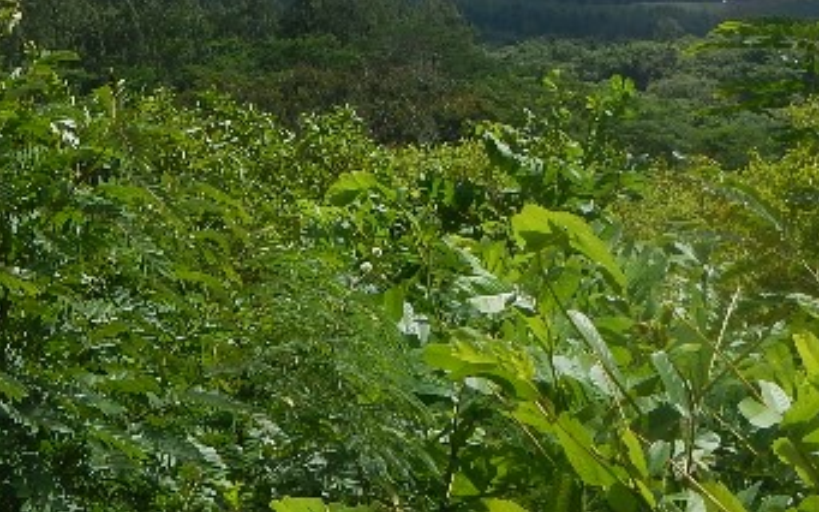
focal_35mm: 82
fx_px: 1830
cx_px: 127
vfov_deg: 15.0
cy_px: -207
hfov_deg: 24.7
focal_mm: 5.9
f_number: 3.9
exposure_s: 1/1250
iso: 125
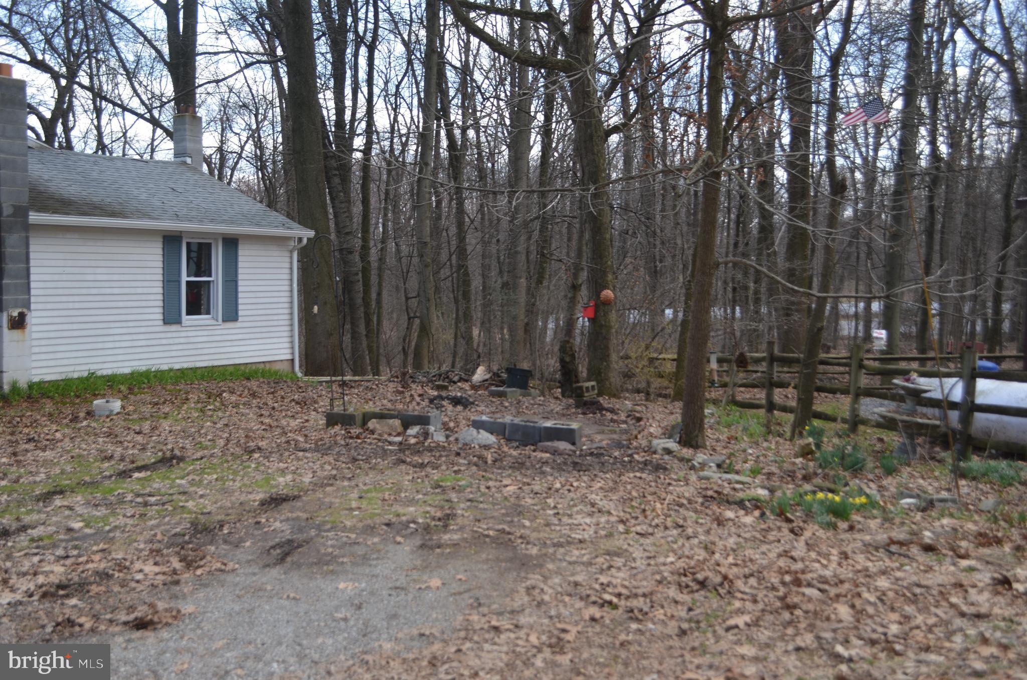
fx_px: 1025
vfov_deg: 36.7
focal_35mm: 36
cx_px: 514
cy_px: 340
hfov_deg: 53.2
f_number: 5
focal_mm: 24
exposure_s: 1/200
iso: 100
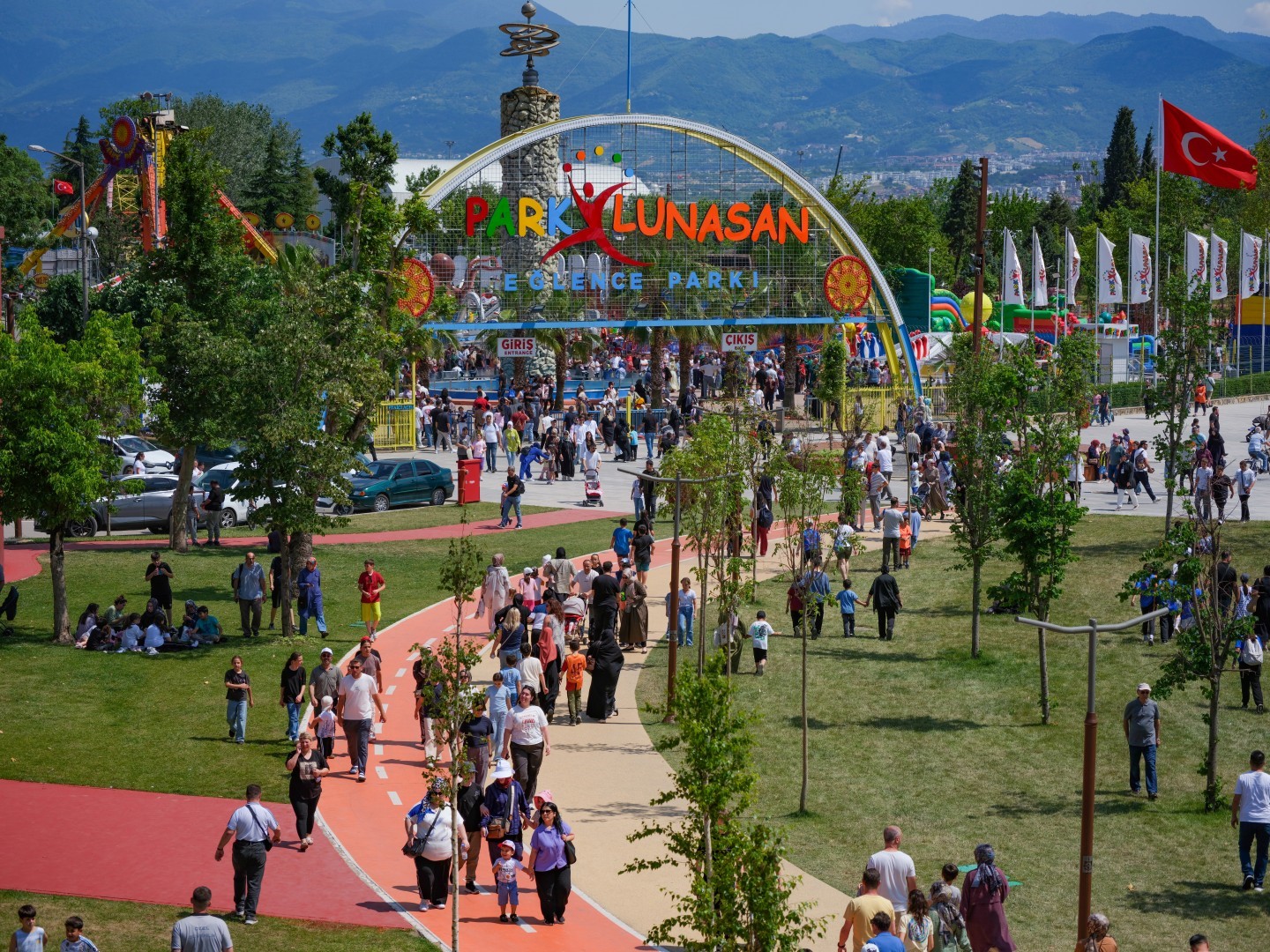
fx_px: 2898
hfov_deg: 24.7
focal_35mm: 79
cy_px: 476
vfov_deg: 18.7
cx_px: 635
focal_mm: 100
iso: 200
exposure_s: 1/1600
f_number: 5.6
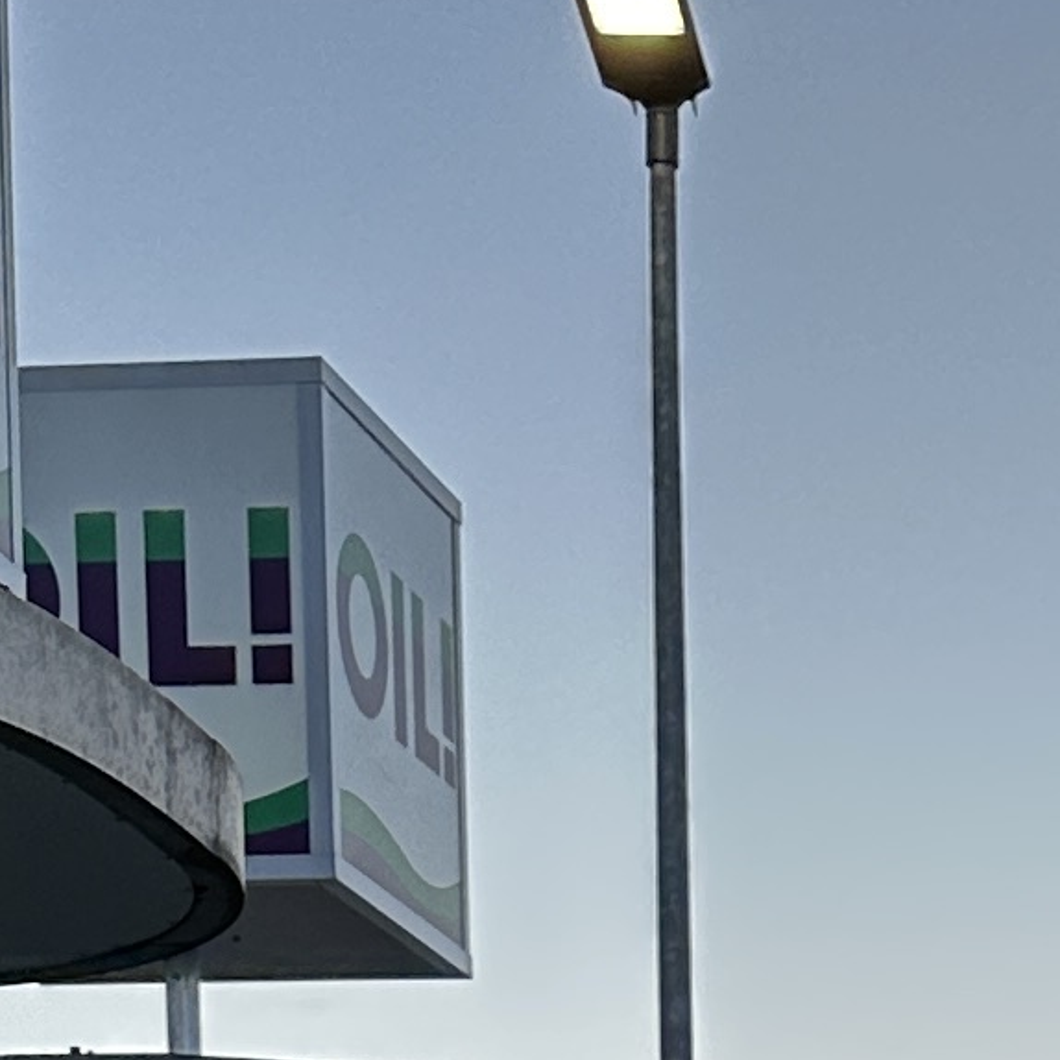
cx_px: 1418
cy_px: 3077
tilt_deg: -8.2
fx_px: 5162
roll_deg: +0.4
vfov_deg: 9.5
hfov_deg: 11.4
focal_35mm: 149
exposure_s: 1/857
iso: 80
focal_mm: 6.86
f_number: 1.78
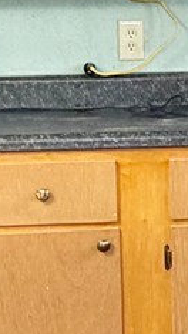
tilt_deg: -9.3
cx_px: 189
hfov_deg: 11.5
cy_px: 158
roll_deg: +1.1
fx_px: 923
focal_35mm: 104
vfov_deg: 20.6
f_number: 2.2
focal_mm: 2.22
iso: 160
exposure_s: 1/60
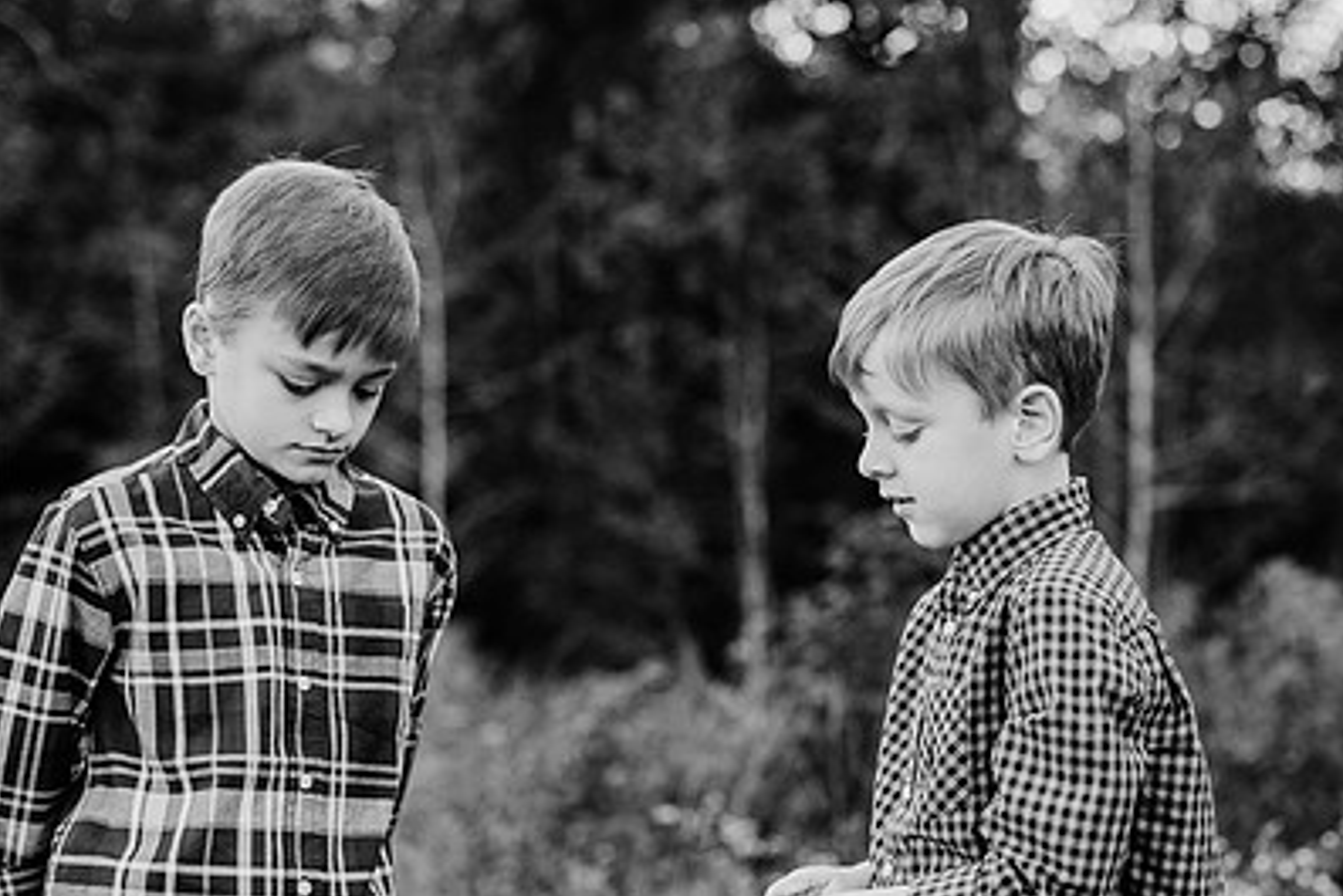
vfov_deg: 18.7
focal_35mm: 73
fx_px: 2724
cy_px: 489
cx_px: 839
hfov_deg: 27.6
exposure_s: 1/1250
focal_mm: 50
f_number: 2.5
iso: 400
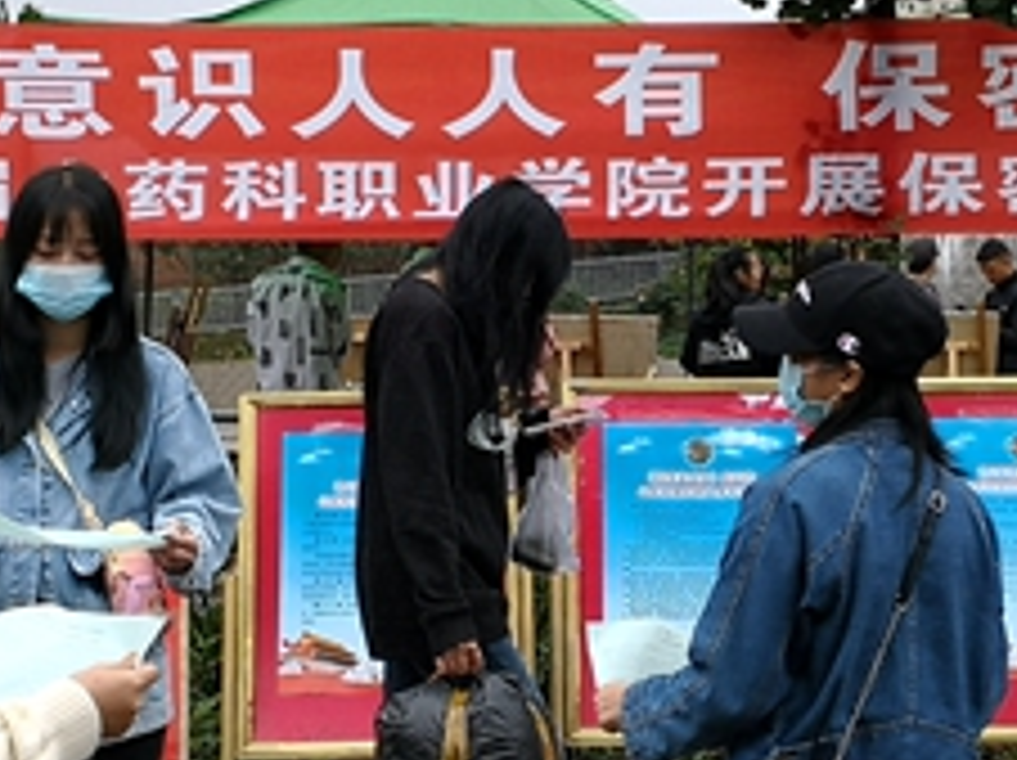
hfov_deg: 21.1
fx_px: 2729
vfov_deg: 15.9
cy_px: 384
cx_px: 572
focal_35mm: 93
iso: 50
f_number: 1.6
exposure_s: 1/627
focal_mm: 3.95
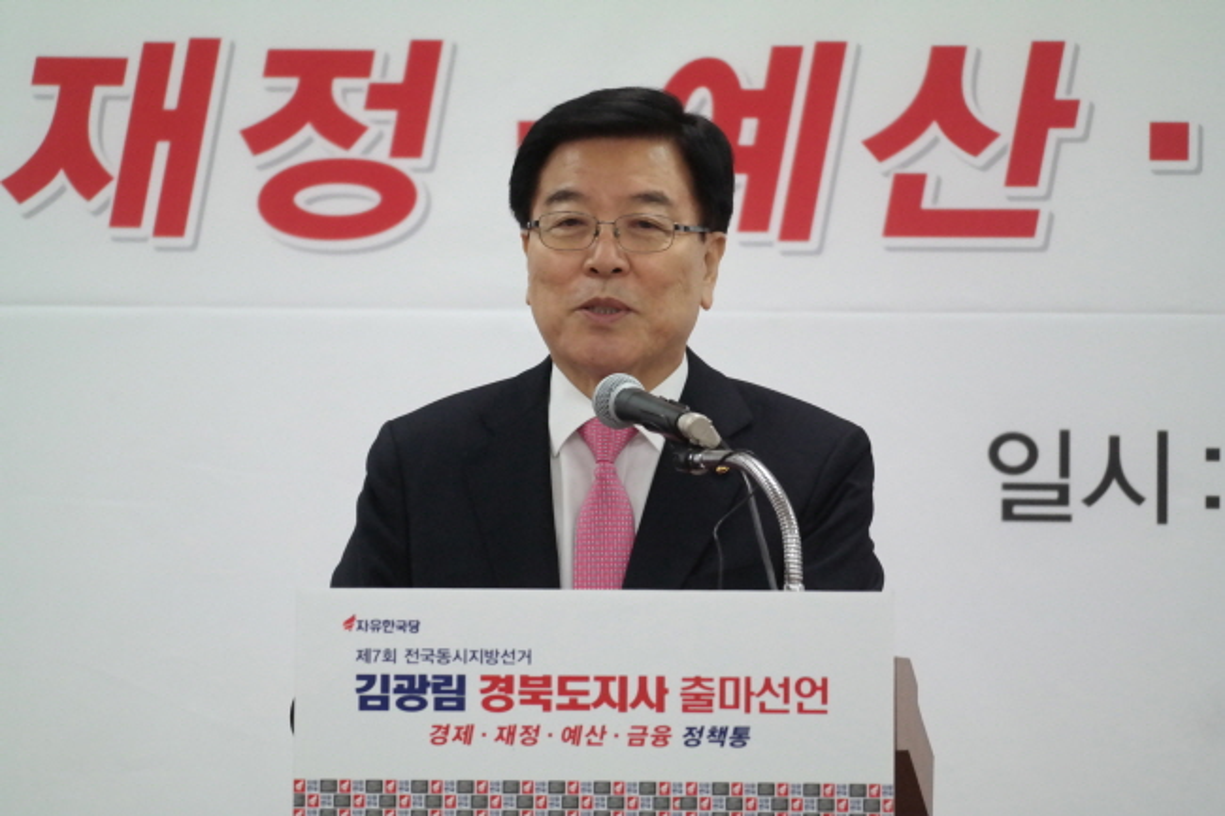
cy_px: 408
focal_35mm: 308
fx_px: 10477
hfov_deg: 6.7
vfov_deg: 4.5
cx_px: 612
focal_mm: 200
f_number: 5.6
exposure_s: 1/125
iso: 3200
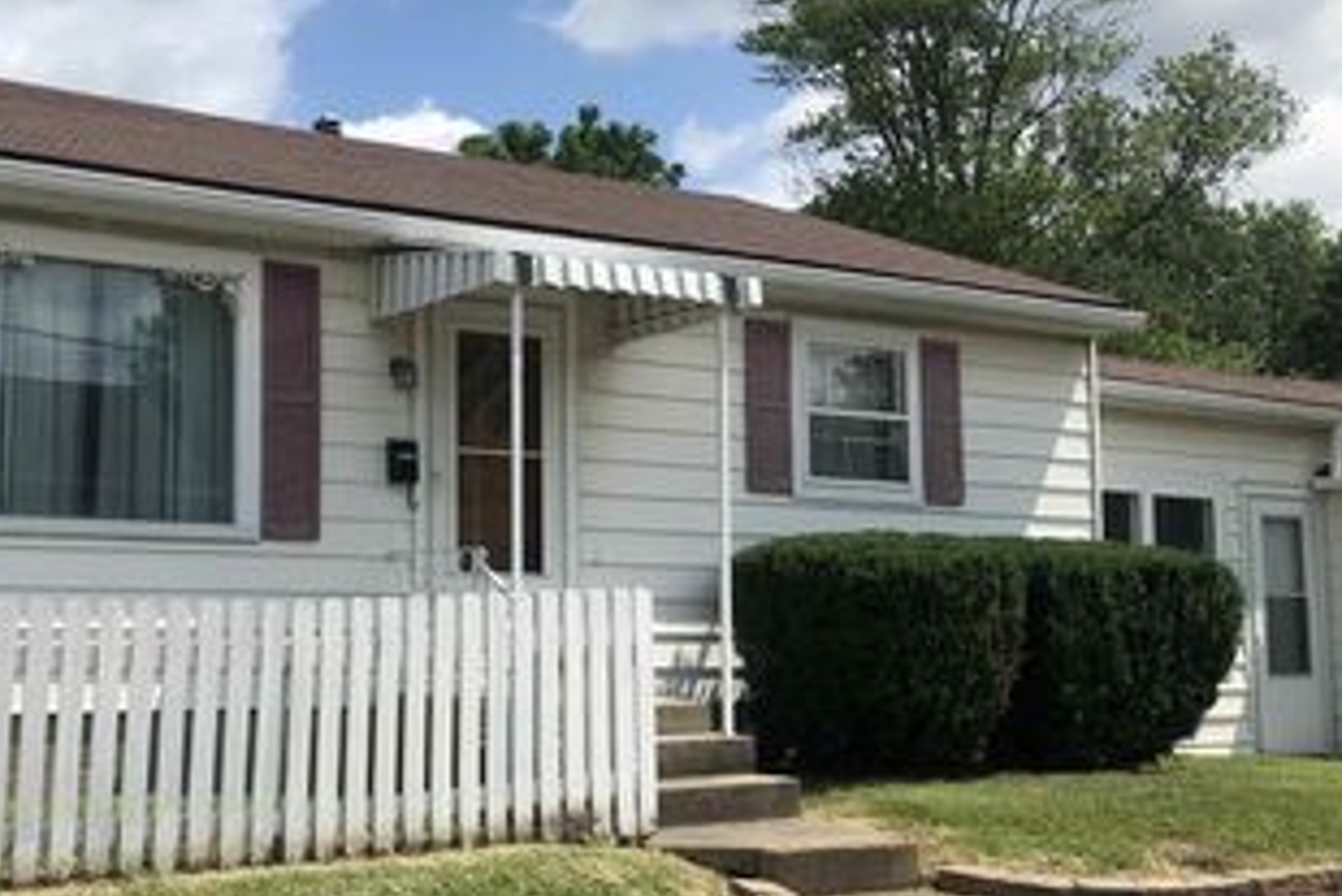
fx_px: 1753
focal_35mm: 47
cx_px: 329
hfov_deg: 40.7
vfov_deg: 28.7
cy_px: 487
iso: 20
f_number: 1.8
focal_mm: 3.99
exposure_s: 1/2857
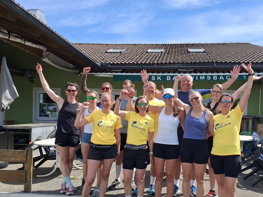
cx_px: 154
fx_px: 258
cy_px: 121
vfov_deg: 41.6
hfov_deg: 53.7
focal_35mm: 34
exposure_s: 1/1776
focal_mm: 5.54
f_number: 1.8
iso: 50
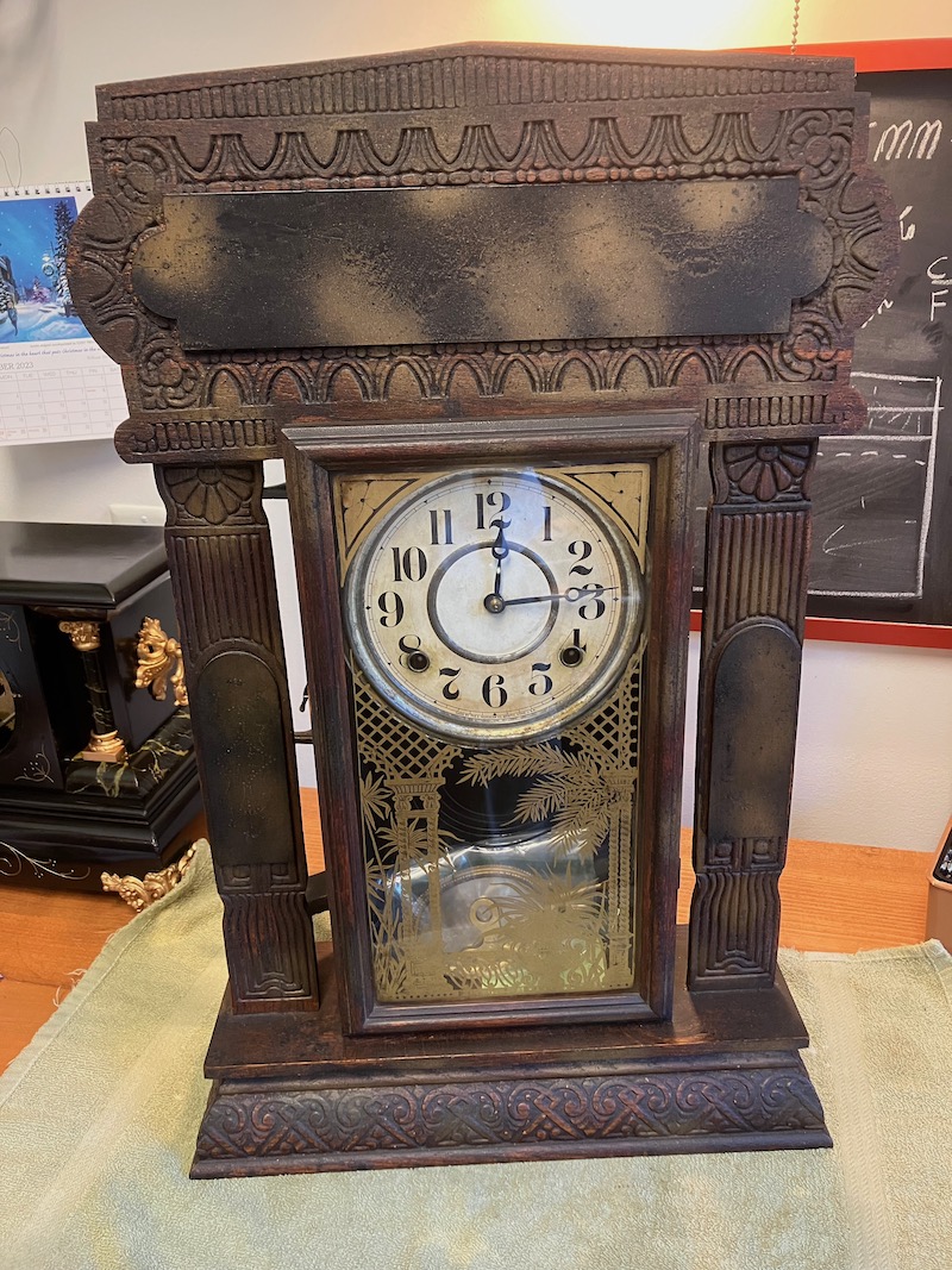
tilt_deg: -23.7
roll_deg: +1.8
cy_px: 635
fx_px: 1027
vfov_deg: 63.4
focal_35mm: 28
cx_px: 476
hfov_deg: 49.7
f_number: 1.8
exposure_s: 1/60
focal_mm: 3.99
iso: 200
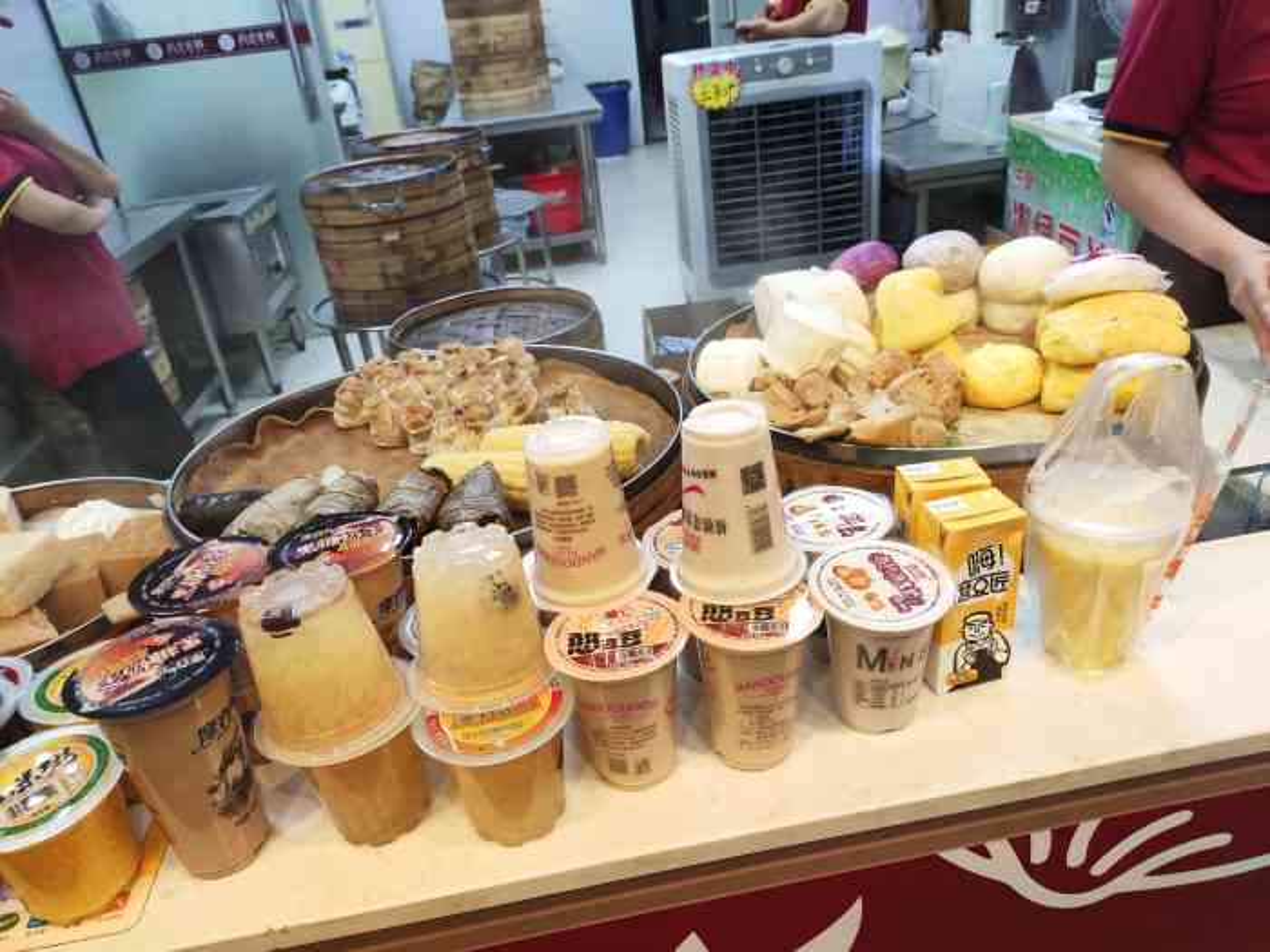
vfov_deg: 54.9
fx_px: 917
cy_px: 476
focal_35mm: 25
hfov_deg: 69.4
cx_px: 635
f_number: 1.79
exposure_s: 1/33
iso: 258
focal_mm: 4.74
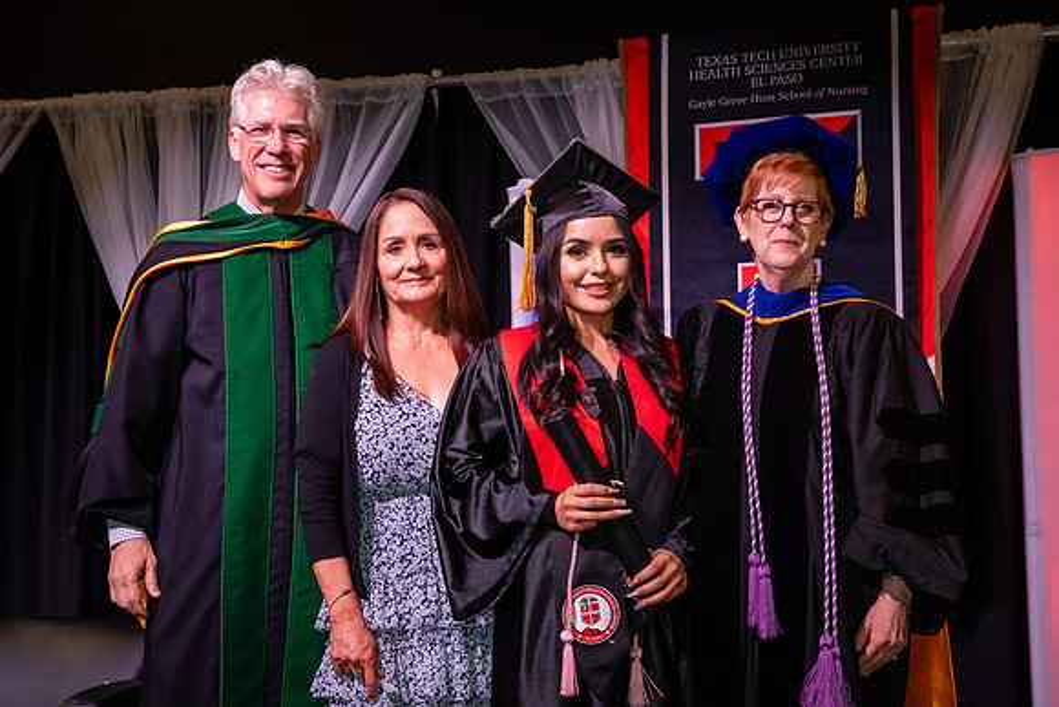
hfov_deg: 30.3
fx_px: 1953
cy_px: 378
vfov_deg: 20.5
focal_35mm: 66
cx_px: 503
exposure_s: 1/160
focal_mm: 53
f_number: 5.6
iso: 1250
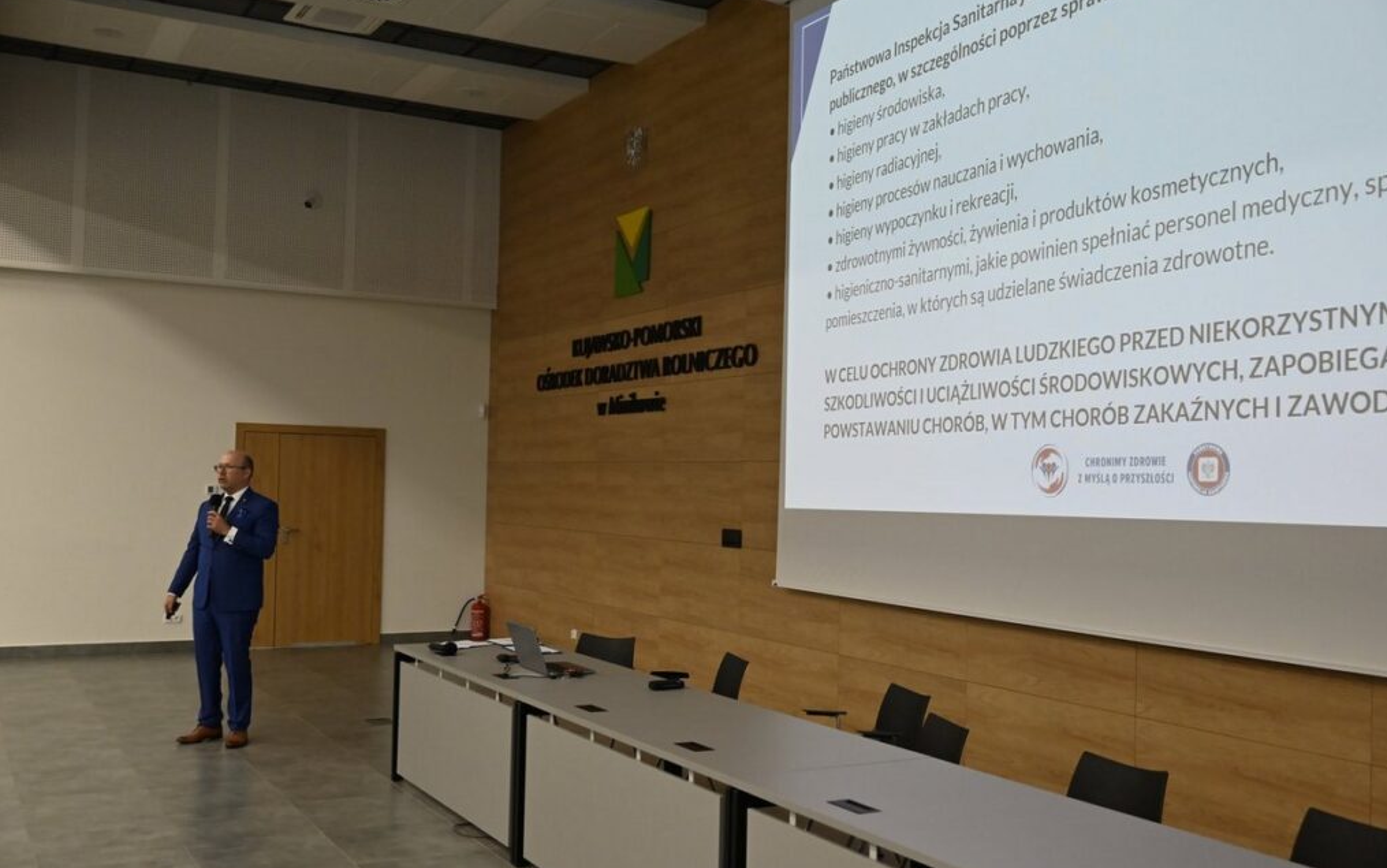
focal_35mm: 36
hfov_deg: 54.0
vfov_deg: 35.4
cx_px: 697
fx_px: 1361
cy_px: 451
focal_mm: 35
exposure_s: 1/125
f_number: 4.8
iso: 2200
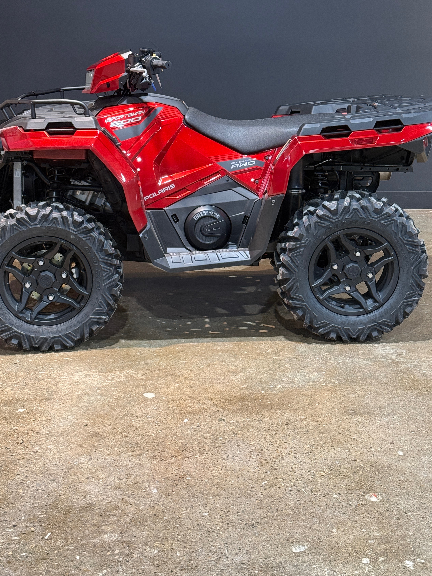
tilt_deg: -11.2
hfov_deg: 25.7
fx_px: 948
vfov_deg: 33.7
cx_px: 217
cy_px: 239
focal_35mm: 57
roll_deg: -0.4
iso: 125
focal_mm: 6.76
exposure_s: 1/60
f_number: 1.78
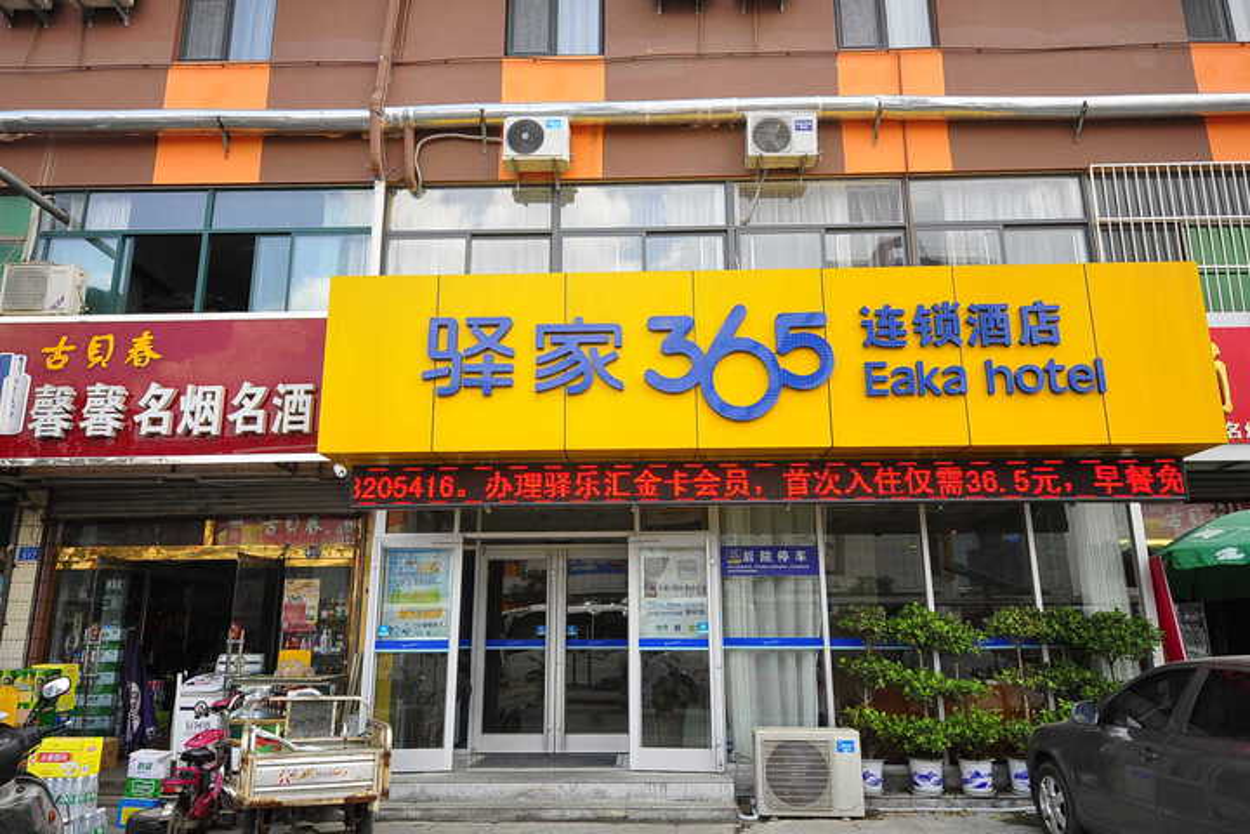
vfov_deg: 50.4
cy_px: 417
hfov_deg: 70.4
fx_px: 885
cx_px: 625
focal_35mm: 26
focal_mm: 17
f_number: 5
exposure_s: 1/400
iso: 400
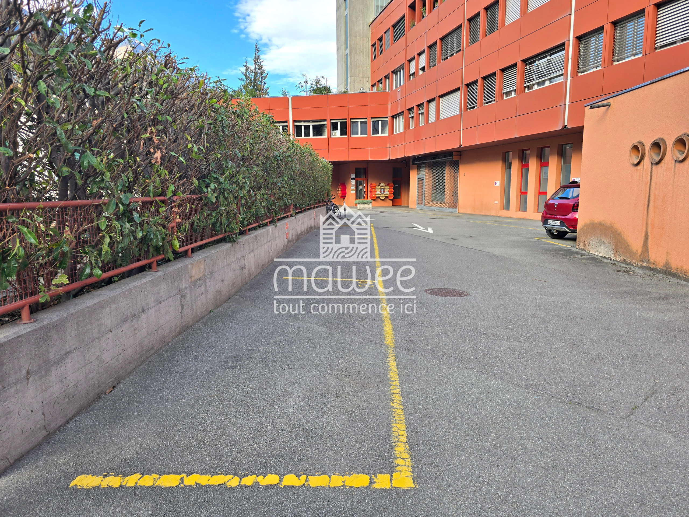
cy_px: 258
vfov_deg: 58.9
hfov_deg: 73.9
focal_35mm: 23
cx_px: 344
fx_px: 458
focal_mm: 6.3
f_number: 1.7
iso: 12
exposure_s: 1/182
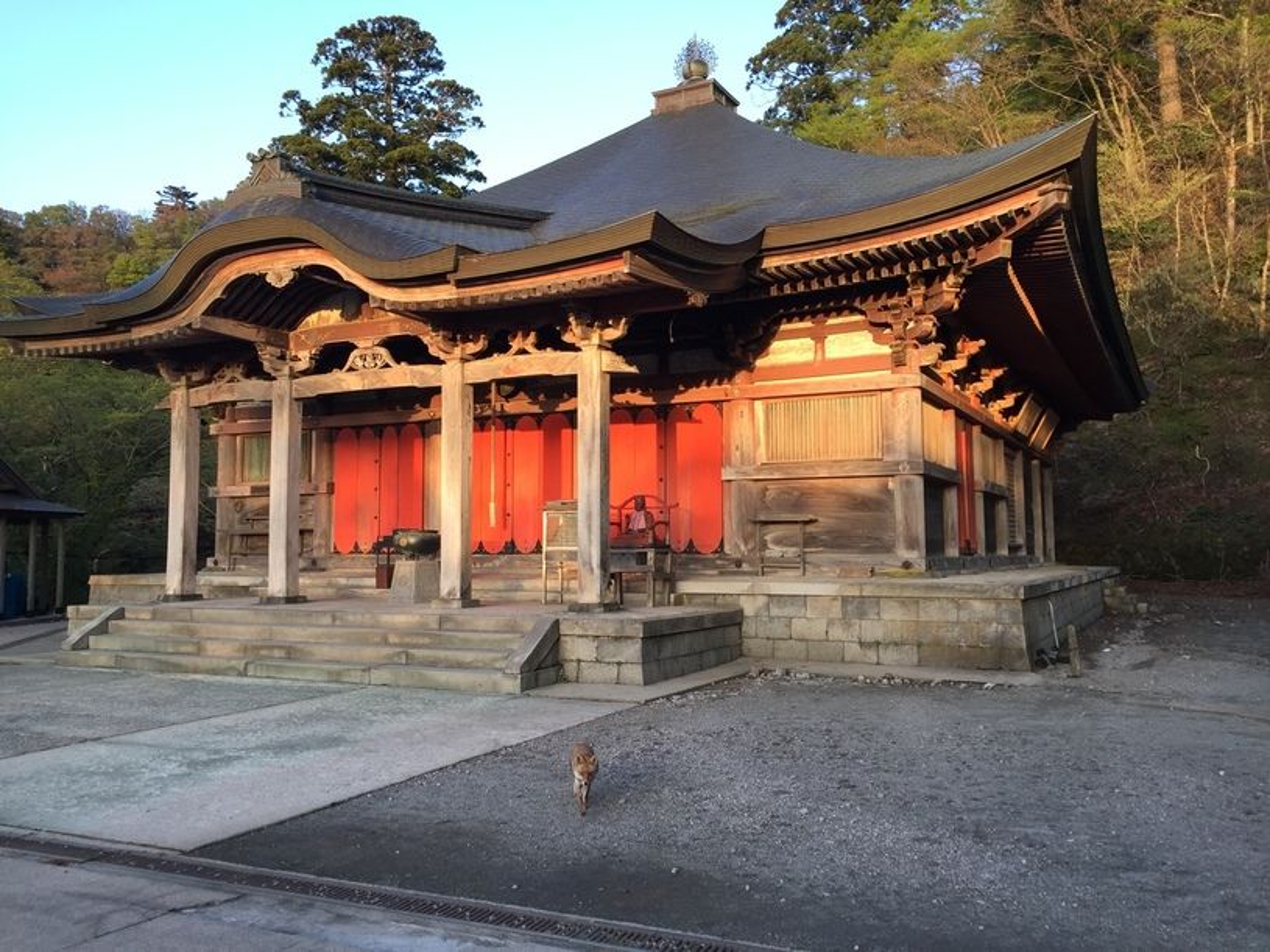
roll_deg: -1.8
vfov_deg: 48.2
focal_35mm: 29
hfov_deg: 61.7
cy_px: 476
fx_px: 1064
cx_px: 635
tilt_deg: +2.7
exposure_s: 1/120
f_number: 2.2
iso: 40
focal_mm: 4.15
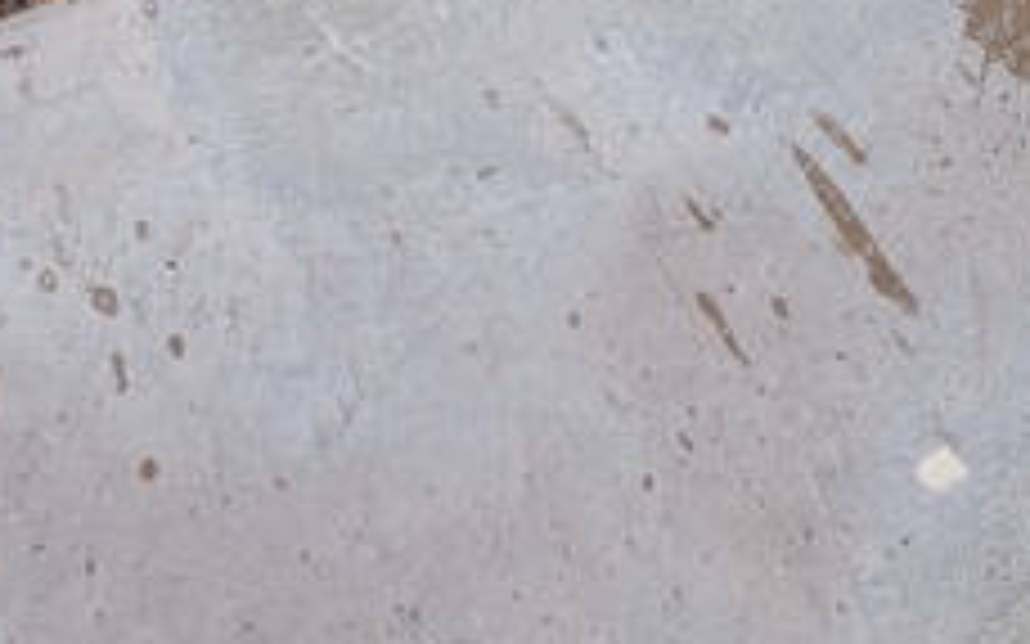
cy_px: -998
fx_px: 3199
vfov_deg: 9.8
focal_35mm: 114
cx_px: 513
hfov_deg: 18.3
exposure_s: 1/175
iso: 23
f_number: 1.68
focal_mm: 6.9
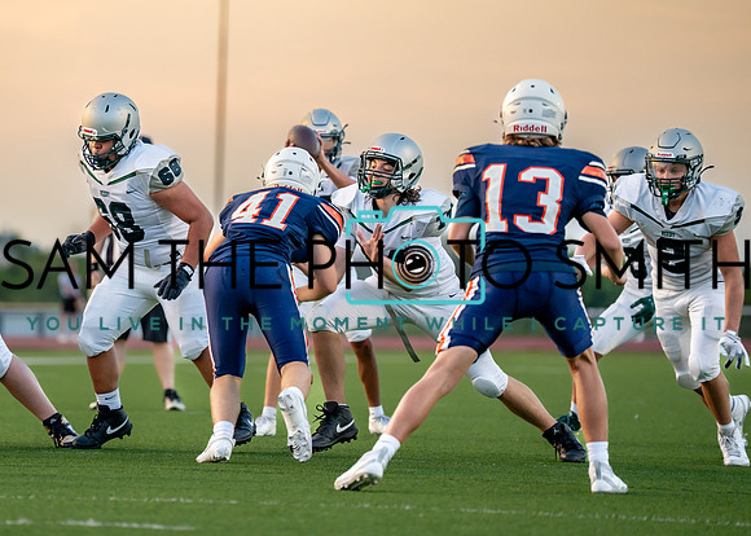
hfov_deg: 8.3
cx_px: 242
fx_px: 5168
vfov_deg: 5.9
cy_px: 202
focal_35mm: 242
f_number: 2.8
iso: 1000
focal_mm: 182
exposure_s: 1/1000
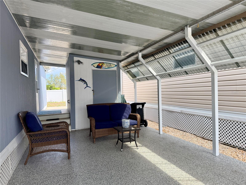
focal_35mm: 24
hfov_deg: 71.6
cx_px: 123
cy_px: 92
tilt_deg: -0.8
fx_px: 171
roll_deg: +1.7
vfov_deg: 56.8
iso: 100
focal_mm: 6.76
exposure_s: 1/1464
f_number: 1.78
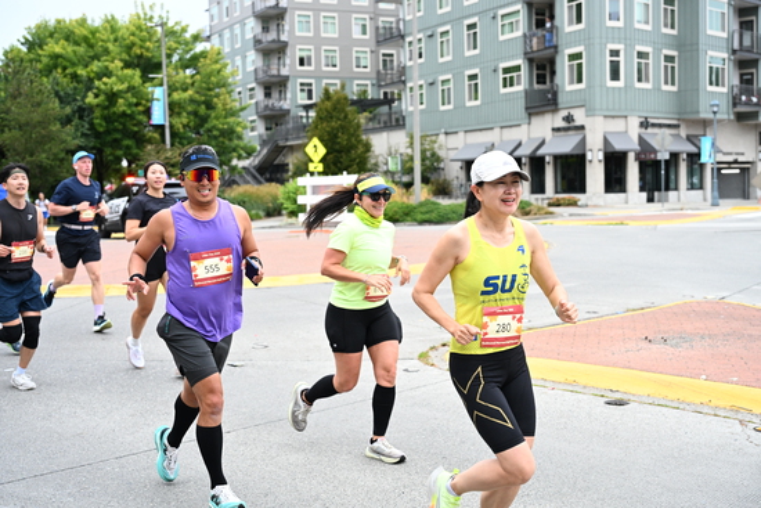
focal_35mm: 47
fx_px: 994
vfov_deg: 28.7
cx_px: 380
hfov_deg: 41.9
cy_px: 254
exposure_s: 1/800
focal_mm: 47
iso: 2000
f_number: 4
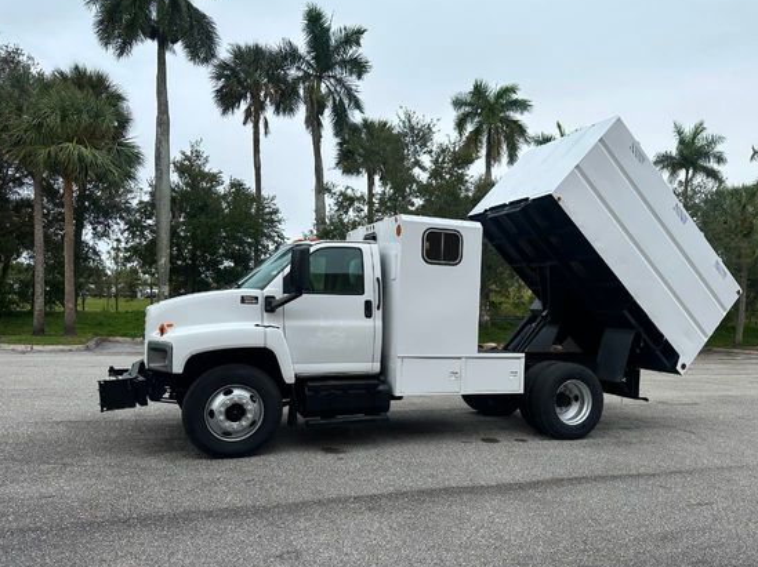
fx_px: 613
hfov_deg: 63.2
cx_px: 431
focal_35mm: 28
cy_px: 310
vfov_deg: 49.6
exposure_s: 1/910
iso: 80
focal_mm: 6.86
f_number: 1.78
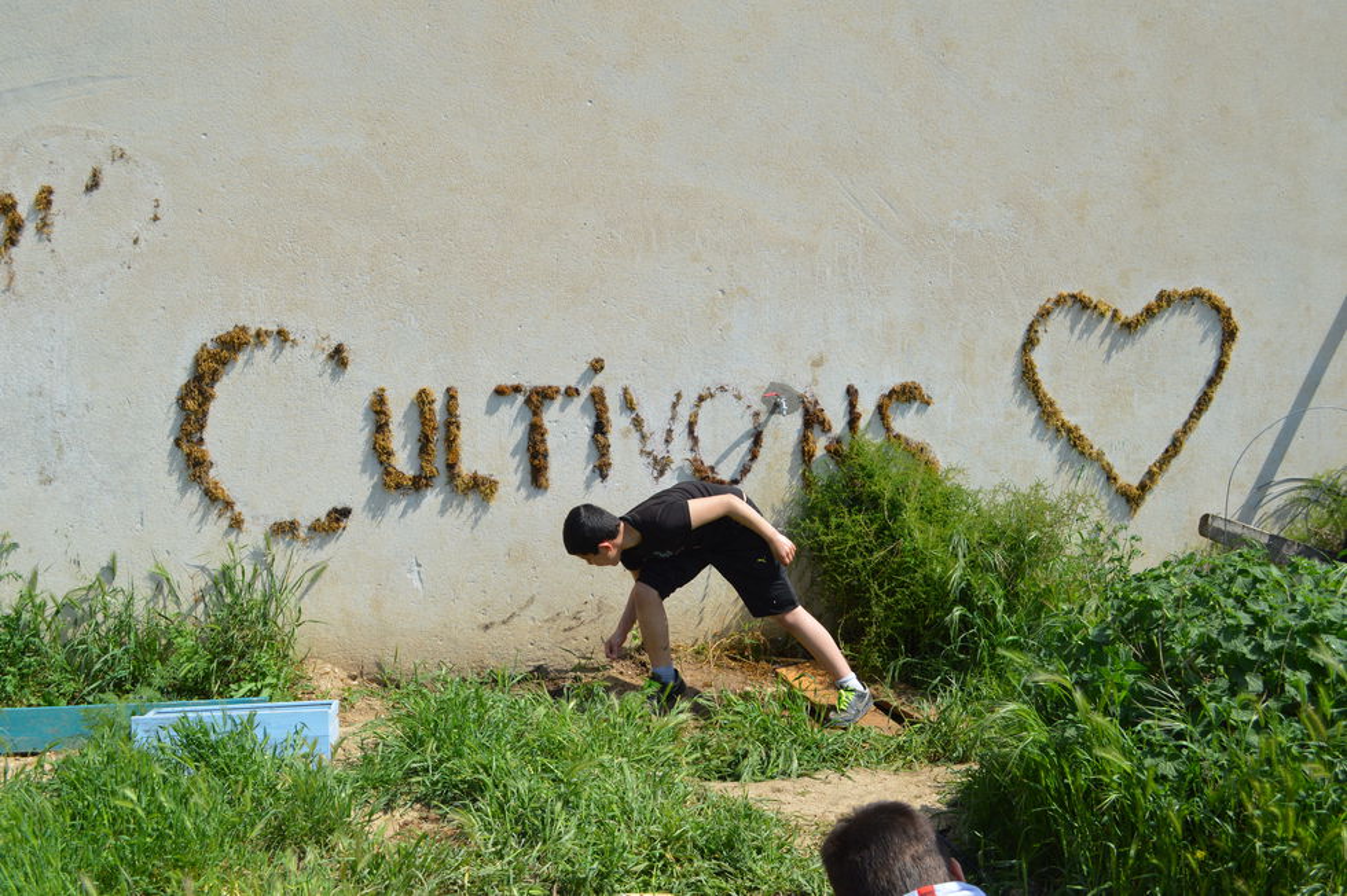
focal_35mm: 33
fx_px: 1234
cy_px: 448
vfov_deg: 39.9
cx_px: 674
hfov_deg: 57.3
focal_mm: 22
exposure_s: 1/1600
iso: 400
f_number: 6.3
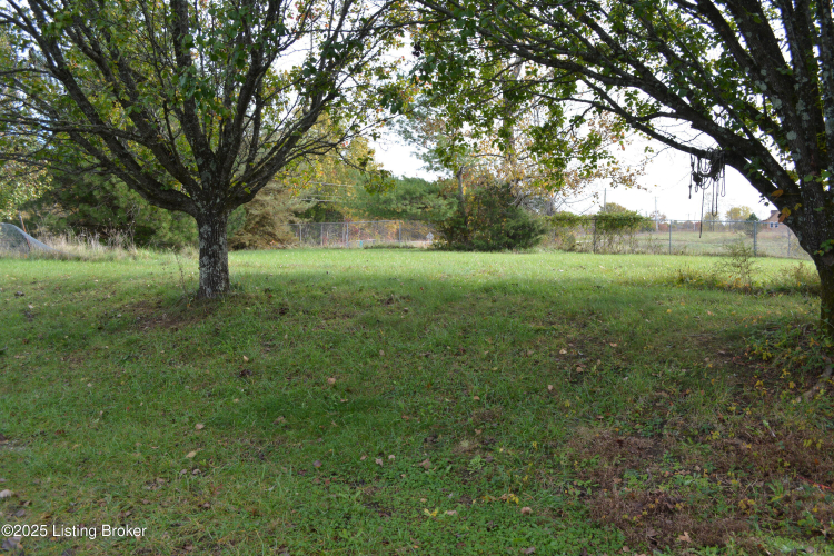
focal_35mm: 33
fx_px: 764
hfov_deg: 57.2
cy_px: 278
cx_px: 417
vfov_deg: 40.0
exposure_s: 1/200
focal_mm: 22
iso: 200
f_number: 6.3
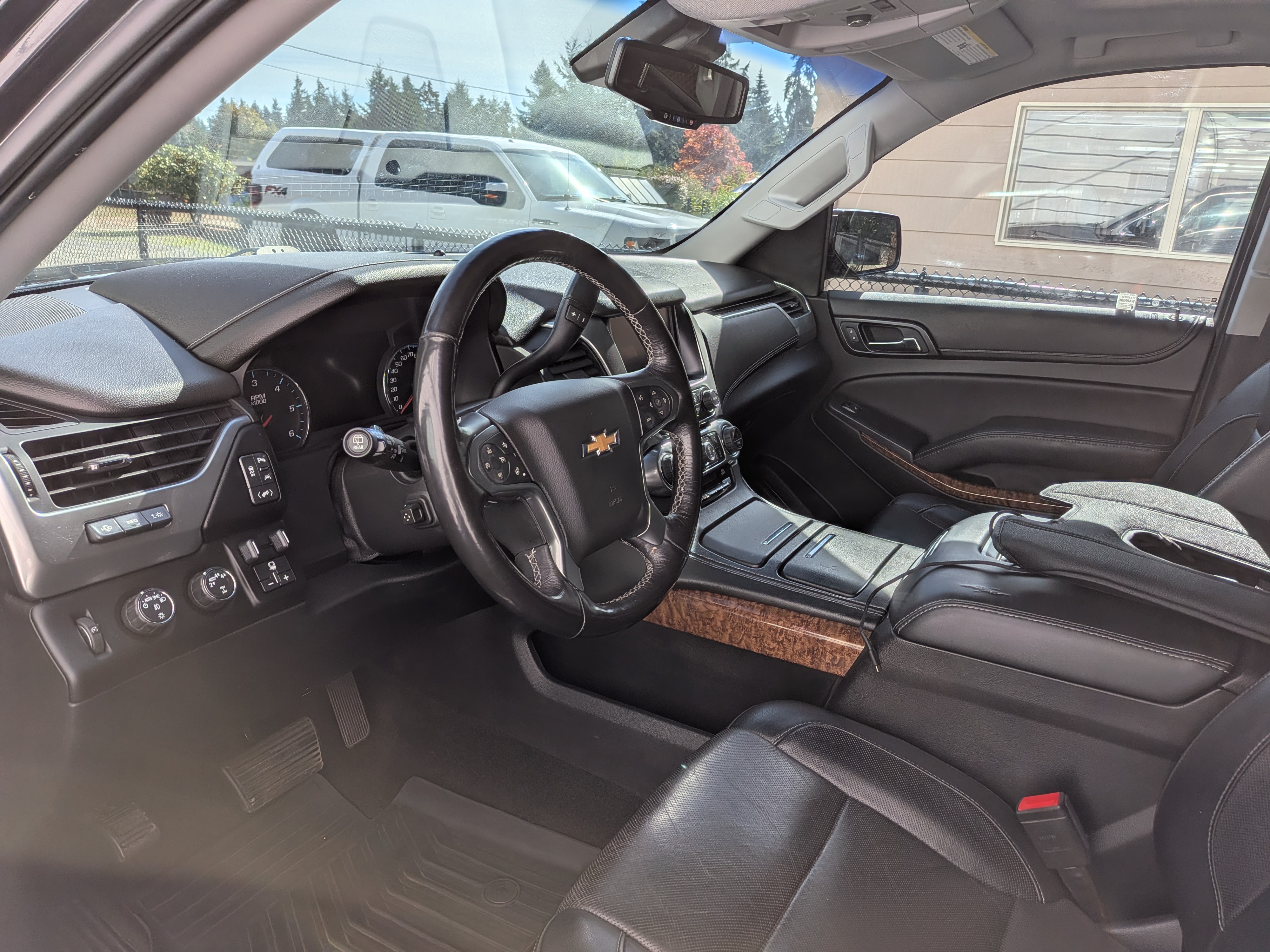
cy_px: 476
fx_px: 881
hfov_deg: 71.6
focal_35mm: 24
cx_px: 635
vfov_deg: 56.8
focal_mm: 4.53
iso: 29
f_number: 1.7
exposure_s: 1/11765
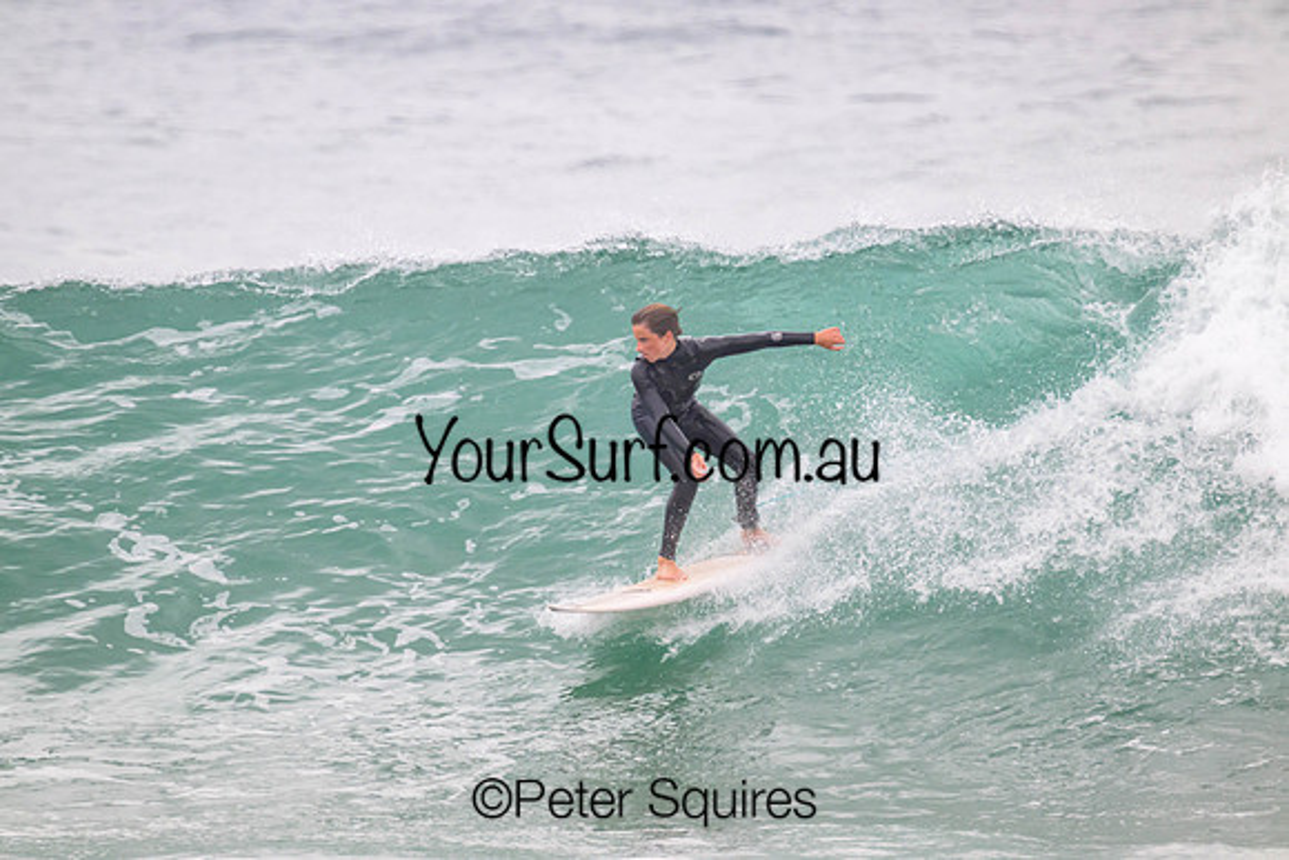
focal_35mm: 800
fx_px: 28650
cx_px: 644
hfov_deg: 2.6
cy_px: 430
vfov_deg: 1.7
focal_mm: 800
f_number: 11
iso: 1600
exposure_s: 1/2000
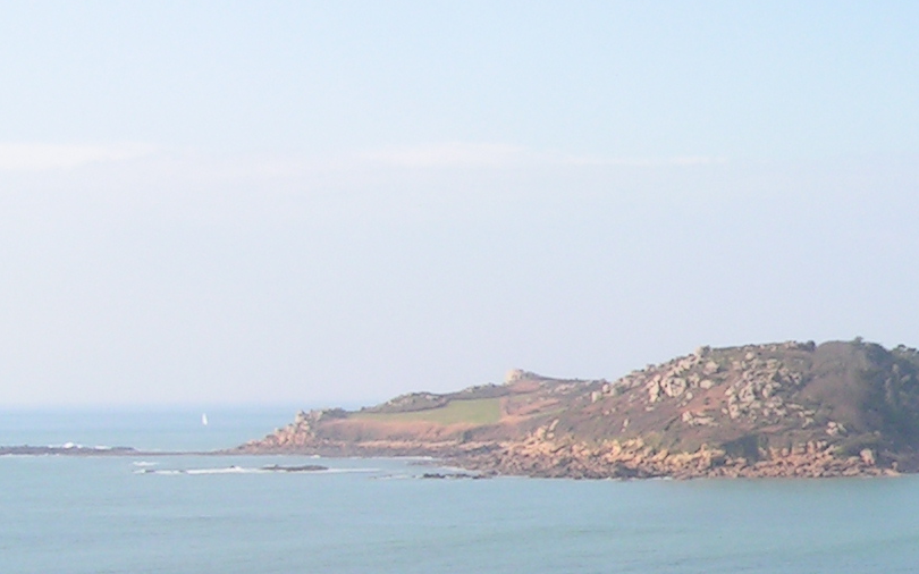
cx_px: 1268
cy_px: 288
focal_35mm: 113
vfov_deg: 11.6
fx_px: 2830
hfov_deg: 17.1
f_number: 5.6
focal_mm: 6.3
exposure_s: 1/200
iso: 50
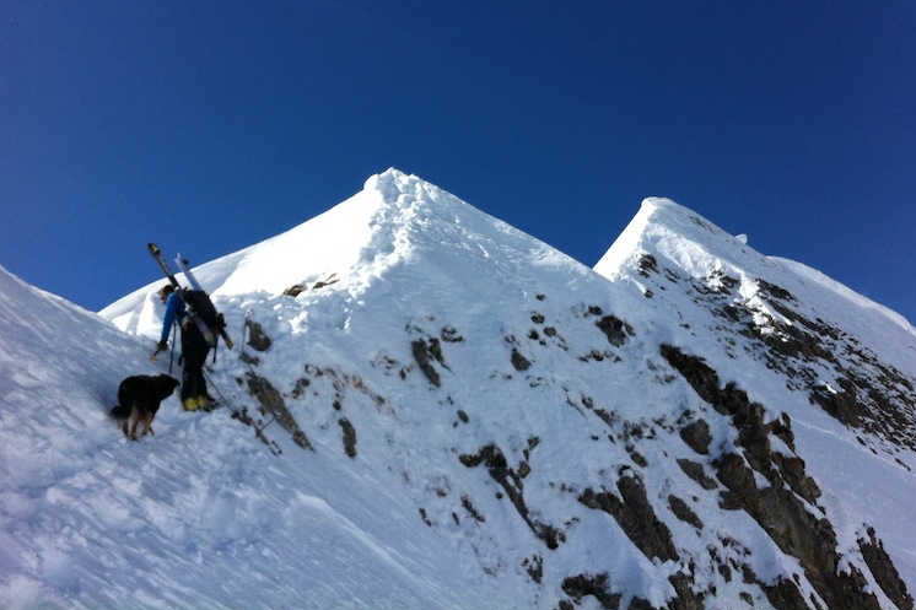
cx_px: 470
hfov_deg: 49.6
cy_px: 247
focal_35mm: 39
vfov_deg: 34.1
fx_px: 992
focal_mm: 3.85
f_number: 2.8
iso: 80
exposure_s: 1/2514
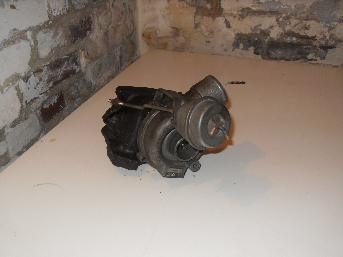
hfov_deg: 52.6
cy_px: 128
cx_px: 172
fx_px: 347
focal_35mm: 35
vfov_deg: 40.7
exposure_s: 1/45
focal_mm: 6.3
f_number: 2.8
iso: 100
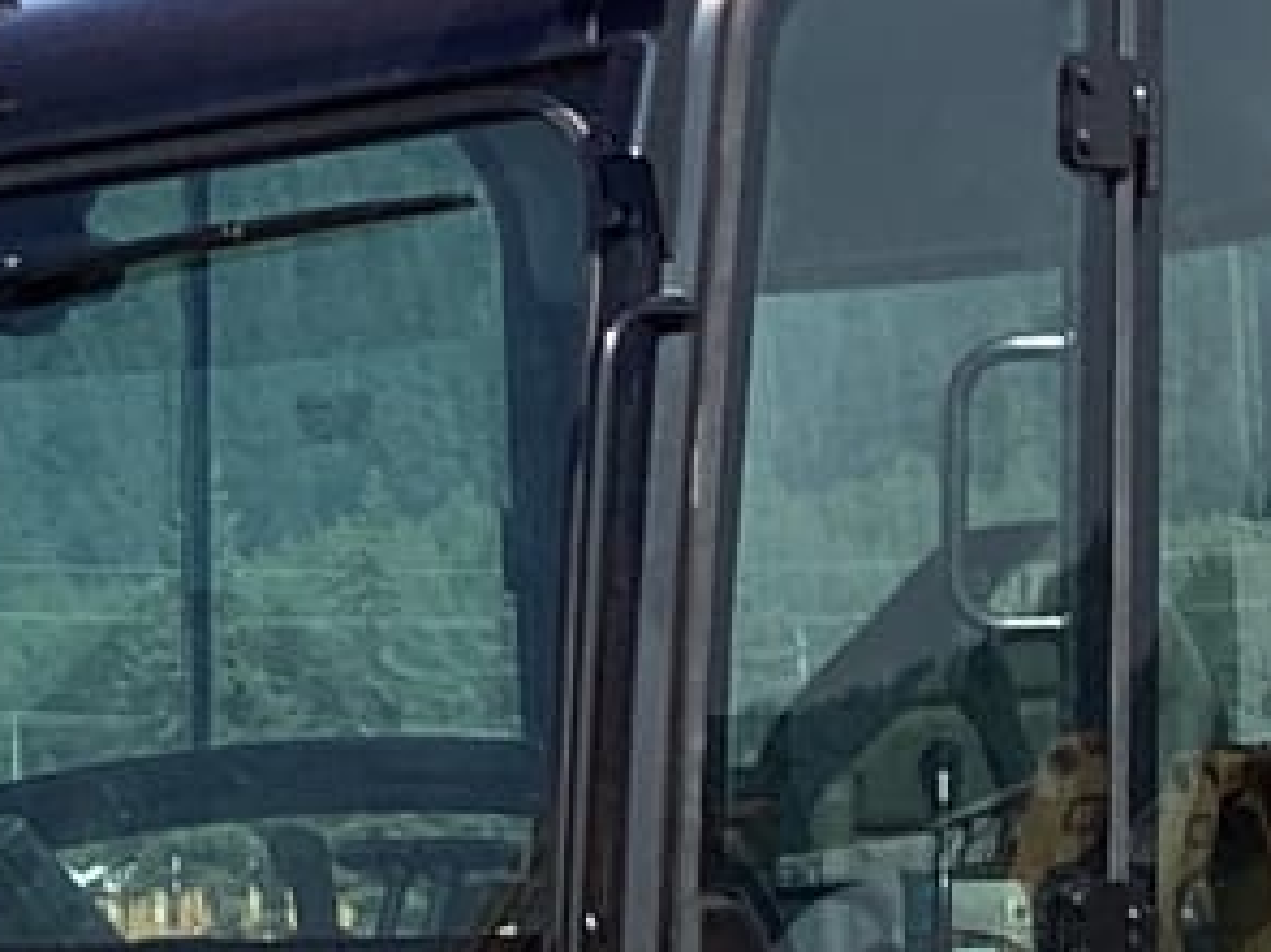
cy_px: 1473
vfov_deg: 8.6
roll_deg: +0.8
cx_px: -737
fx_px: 6166
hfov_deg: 11.2
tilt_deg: -3.8
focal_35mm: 168
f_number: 2.4
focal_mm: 3.3
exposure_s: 1/1058
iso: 25
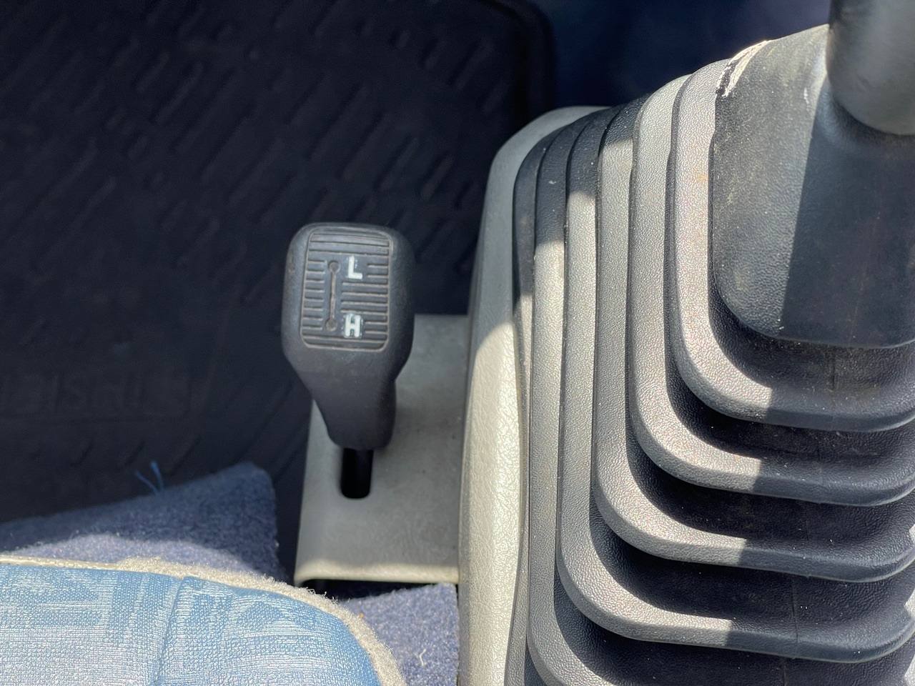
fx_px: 1692
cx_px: 458
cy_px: 343
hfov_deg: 30.3
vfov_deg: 22.9
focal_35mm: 64
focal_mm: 7.5
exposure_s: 1/109
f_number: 2.2
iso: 20
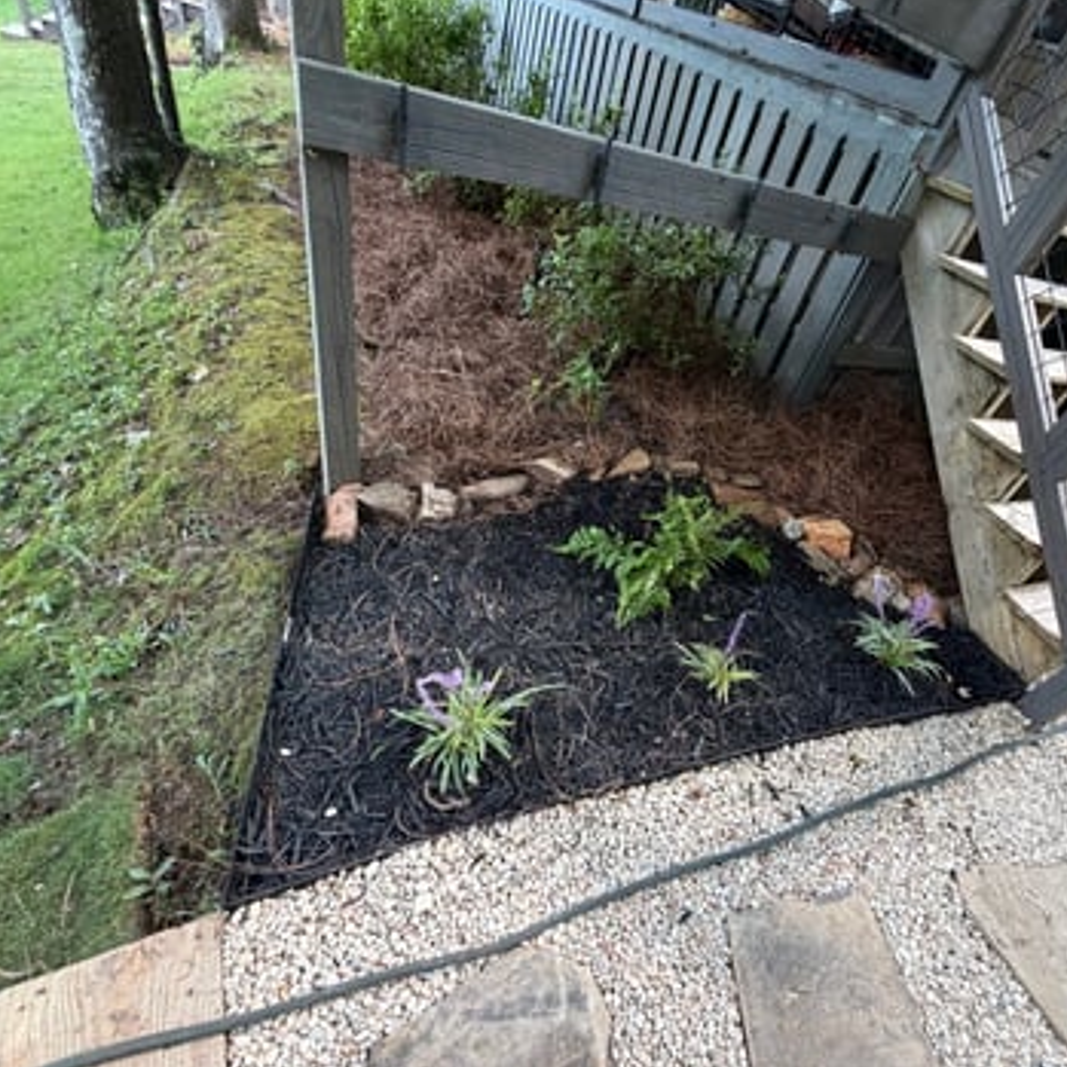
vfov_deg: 84.0
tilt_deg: -39.4
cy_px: 532
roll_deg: -21.1
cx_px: 630
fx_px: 593
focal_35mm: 17
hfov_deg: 83.1
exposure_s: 1/121
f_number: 2.2
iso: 200
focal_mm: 2.22
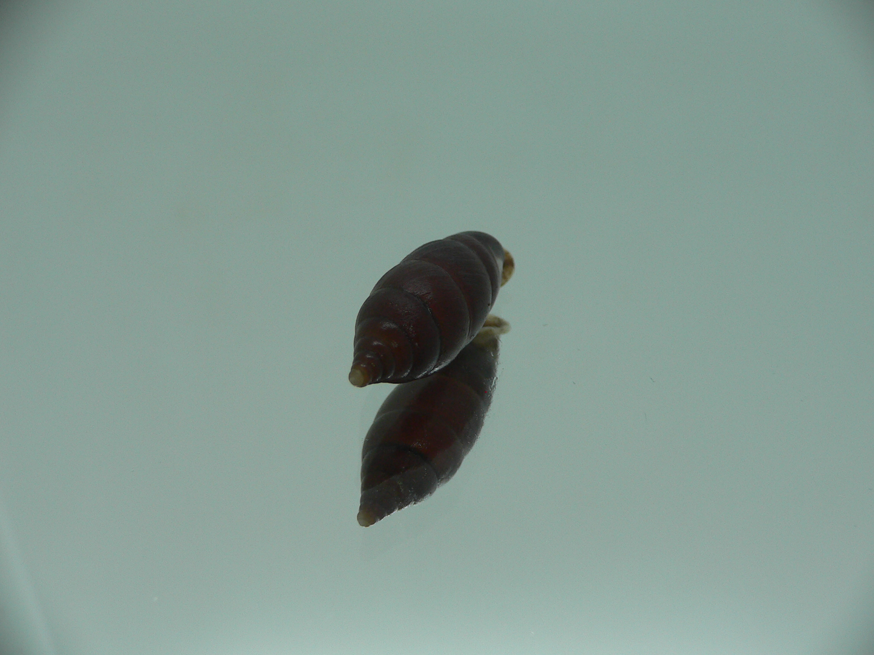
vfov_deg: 40.7
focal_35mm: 35
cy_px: 328
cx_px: 437
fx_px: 884
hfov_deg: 52.6
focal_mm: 4.6
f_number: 2.8
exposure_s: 1/60
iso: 80
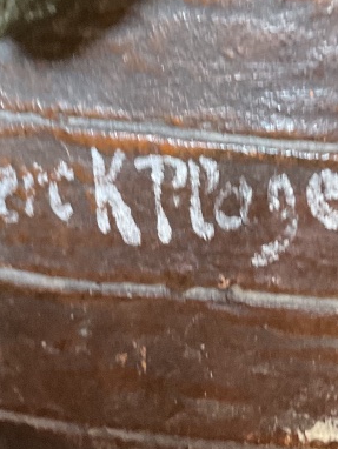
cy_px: 219
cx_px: 148
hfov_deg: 16.2
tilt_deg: -25.9
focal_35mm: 91
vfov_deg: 21.5
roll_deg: -2.3
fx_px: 1183
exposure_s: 1/30
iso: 320
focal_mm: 3
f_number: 1.8
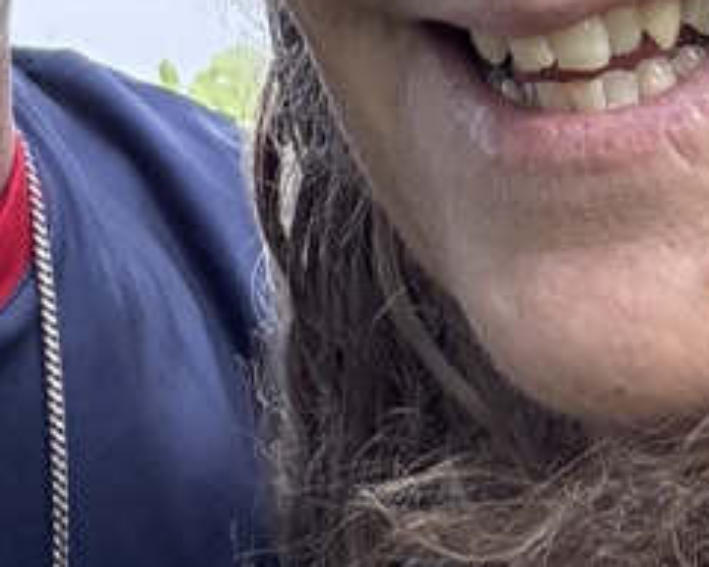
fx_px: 2623
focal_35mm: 125
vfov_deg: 11.5
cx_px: 230
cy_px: -437
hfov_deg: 15.4
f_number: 1.9
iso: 25
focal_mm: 2.69
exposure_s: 1/243
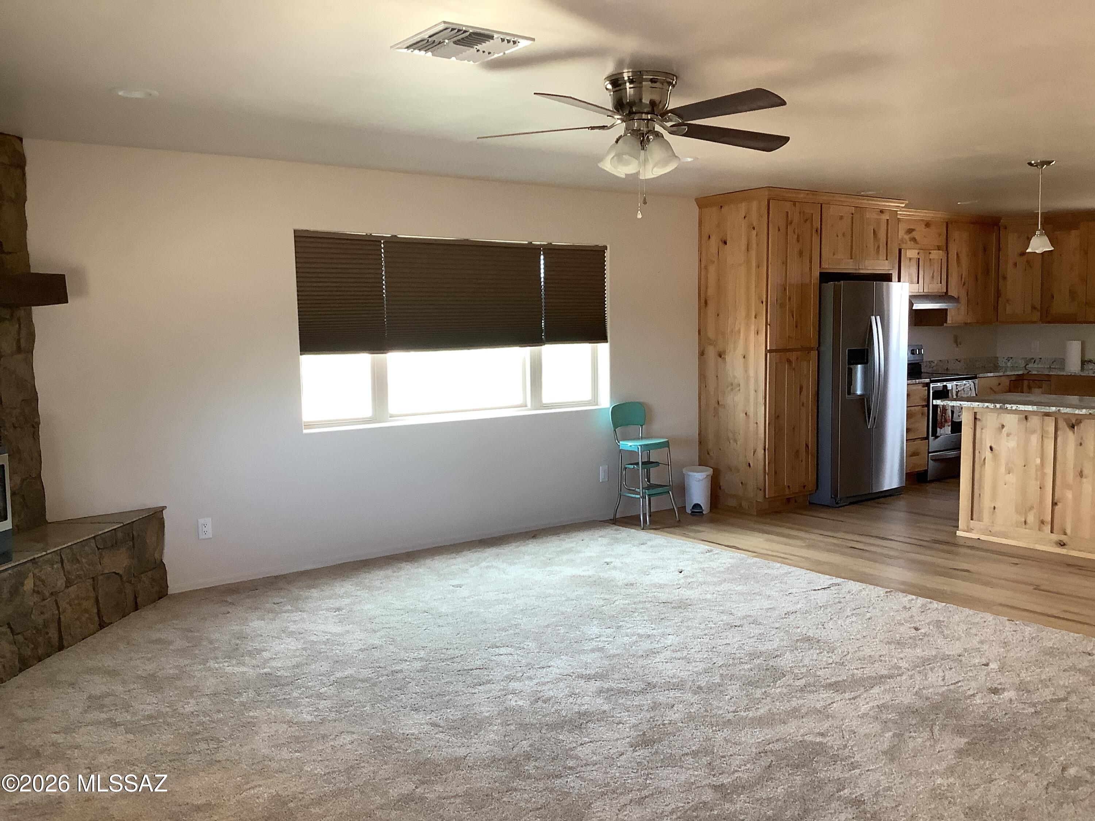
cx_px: 548
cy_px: 410
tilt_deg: -6.4
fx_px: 981
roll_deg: +0.2
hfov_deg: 58.4
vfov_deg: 45.4
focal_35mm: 31
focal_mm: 3.3
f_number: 2.4
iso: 125
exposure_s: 1/60
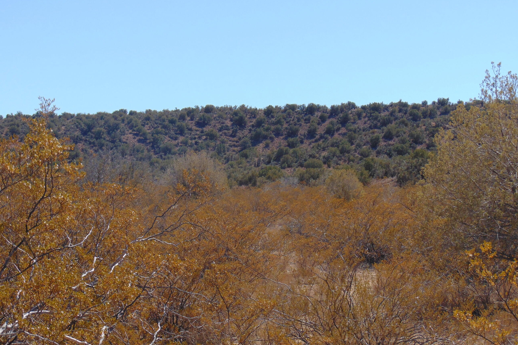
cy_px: 190
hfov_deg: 18.1
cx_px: 259
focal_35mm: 113
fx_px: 1626
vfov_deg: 12.1
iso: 80
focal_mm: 19.4
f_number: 10.1
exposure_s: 1/160
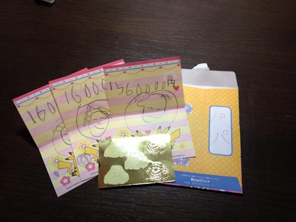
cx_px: 148
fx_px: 299
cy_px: 111
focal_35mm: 35
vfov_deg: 40.7
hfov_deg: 52.6
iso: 50
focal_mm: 4.28
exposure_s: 1/20
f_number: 2.4
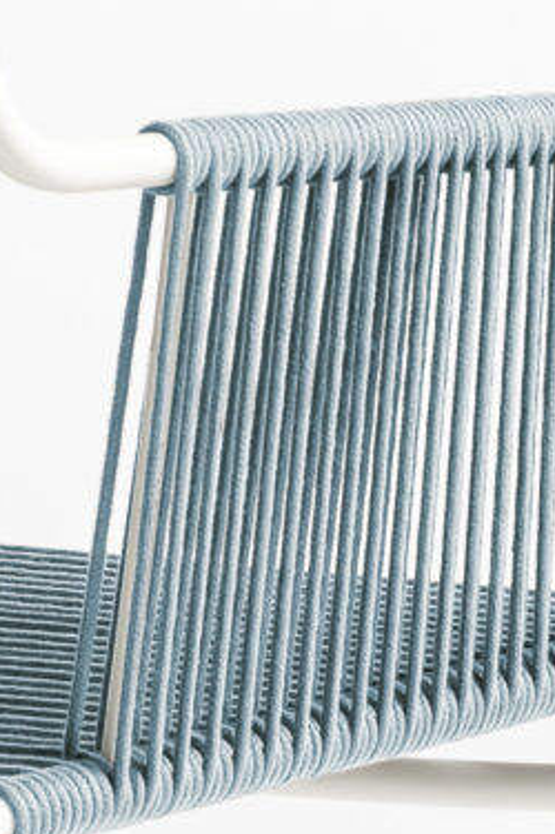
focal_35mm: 409
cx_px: -48
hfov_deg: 3.4
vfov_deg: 5.0
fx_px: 9475
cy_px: 11
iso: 100
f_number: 6.3
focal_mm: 60
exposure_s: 1/60
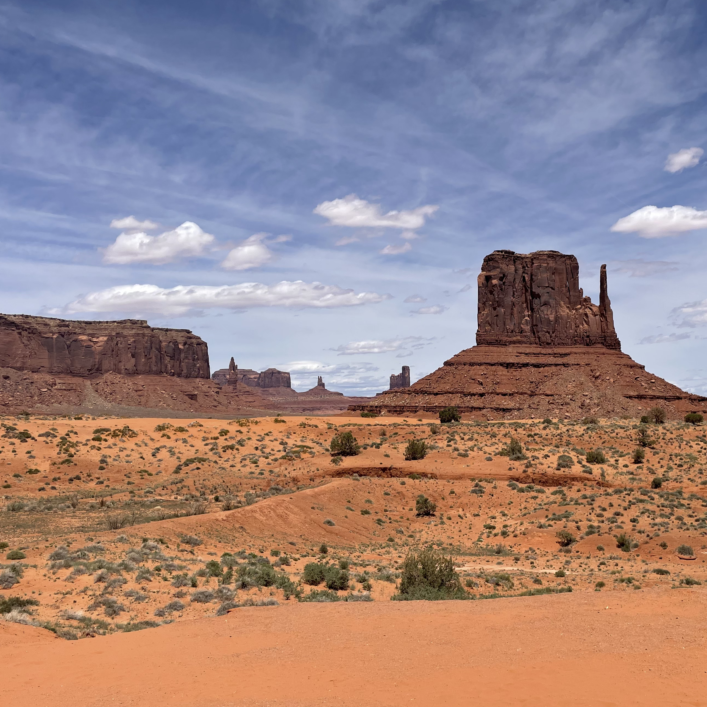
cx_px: 487
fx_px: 832
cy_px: 385
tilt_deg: +1.9
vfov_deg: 46.0
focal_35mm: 36
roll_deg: +1.3
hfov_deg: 45.2
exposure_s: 1/7299
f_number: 1.6
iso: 32
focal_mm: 4.2
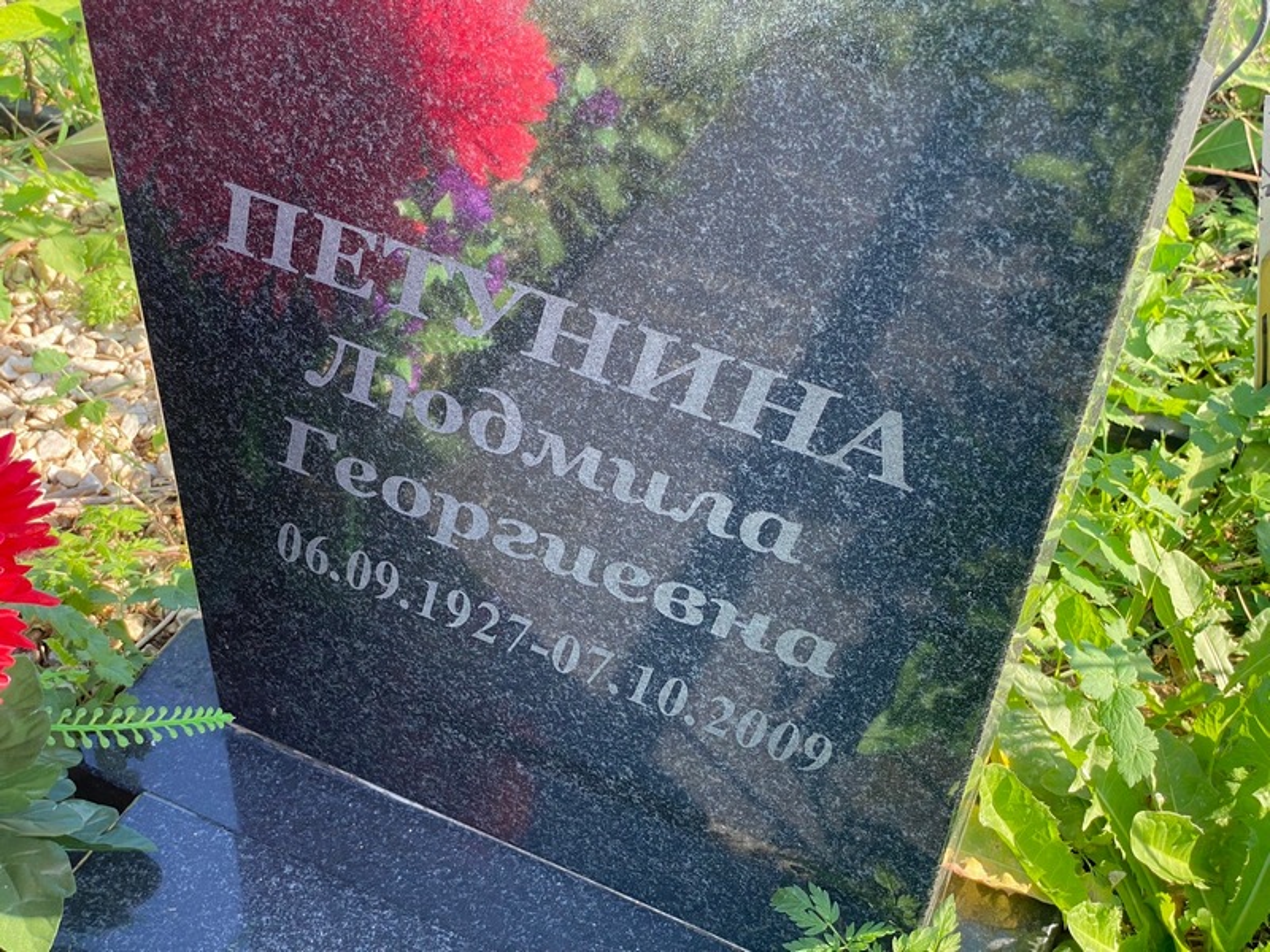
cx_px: 635
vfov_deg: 28.0
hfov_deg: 36.8
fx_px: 1908
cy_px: 476
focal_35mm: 52
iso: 20
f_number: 2
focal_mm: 6
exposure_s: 1/198
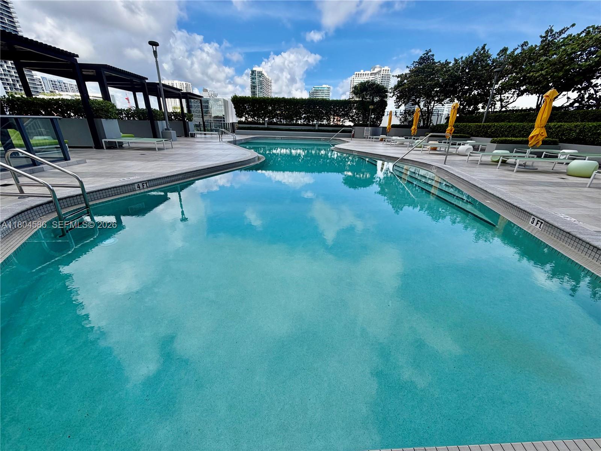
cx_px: 300
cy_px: 226
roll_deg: -1.1
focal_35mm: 14
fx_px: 243
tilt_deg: -22.8
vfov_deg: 85.7
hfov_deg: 102.1
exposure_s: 1/770
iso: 40
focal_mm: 2.22
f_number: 2.2
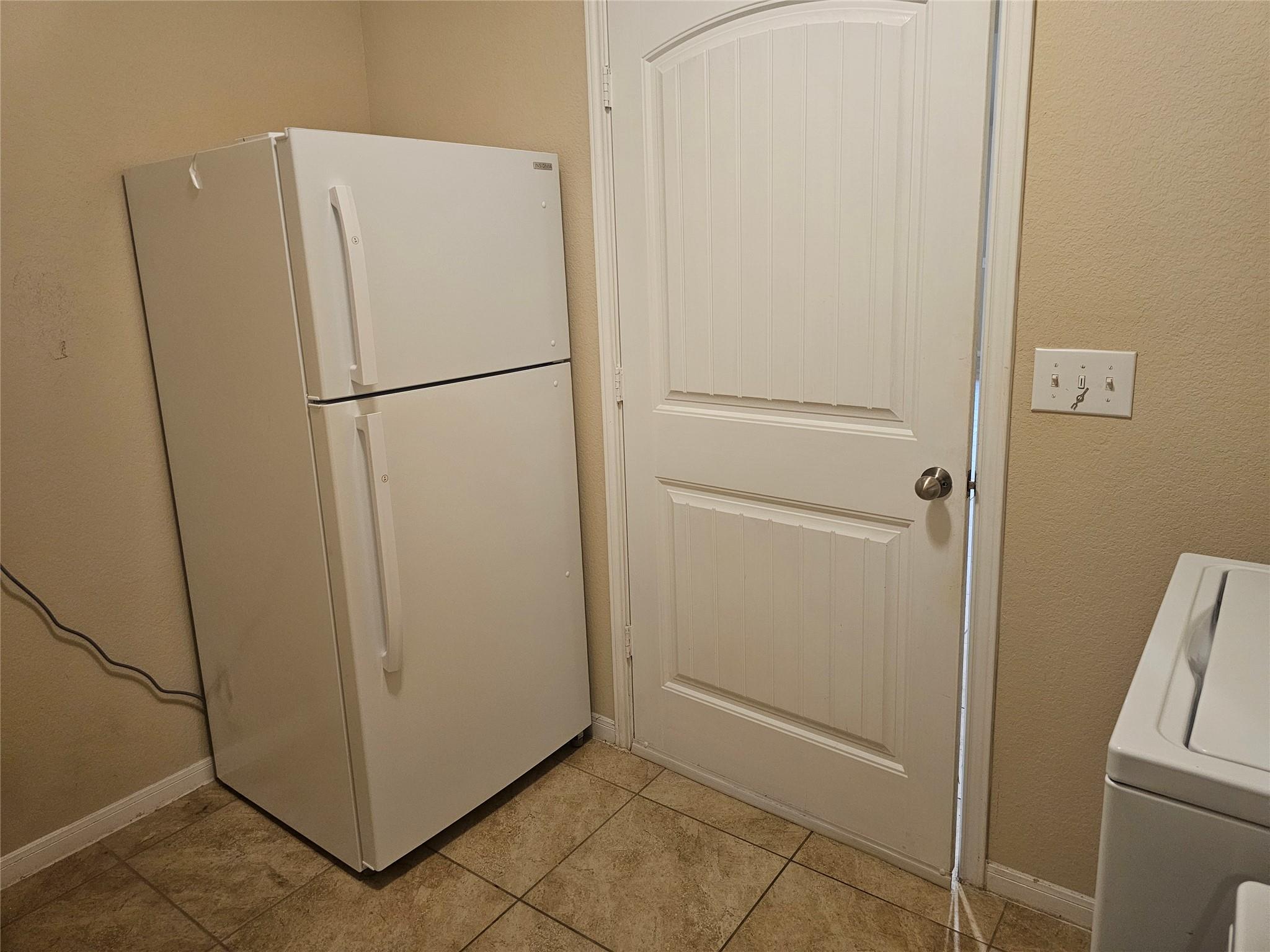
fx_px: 844
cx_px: 635
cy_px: 476
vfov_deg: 58.9
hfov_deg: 73.9
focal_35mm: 23
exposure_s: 1/60
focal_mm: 6.3
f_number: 1.7
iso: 640
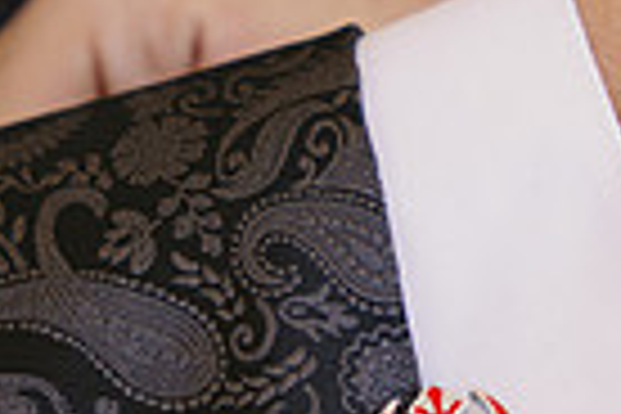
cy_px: 277
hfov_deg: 6.3
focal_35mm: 326
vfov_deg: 4.2
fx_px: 5623
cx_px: 536
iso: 250
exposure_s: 1/200
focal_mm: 70
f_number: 3.5
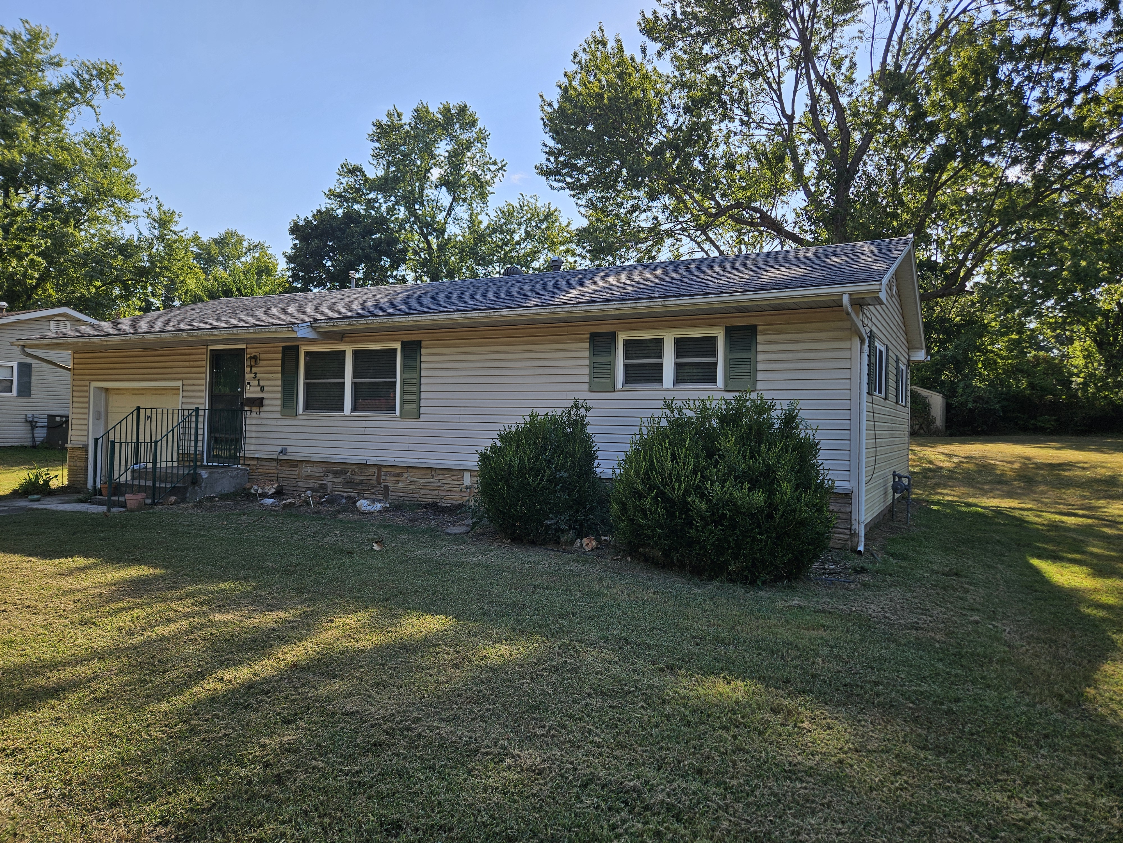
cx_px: 562
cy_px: 422
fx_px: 746
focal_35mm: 23
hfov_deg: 73.9
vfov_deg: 58.9
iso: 25
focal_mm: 5.4
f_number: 1.8
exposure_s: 1/825
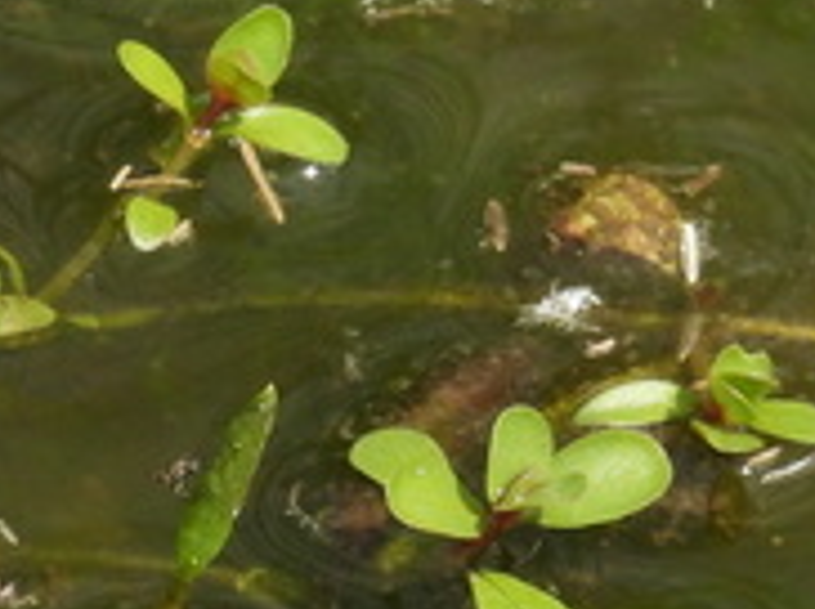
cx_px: -566
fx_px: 60640
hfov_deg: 0.8
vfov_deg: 0.6
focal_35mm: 2579
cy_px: 224
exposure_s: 1/400
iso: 100
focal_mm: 98.1
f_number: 5.6
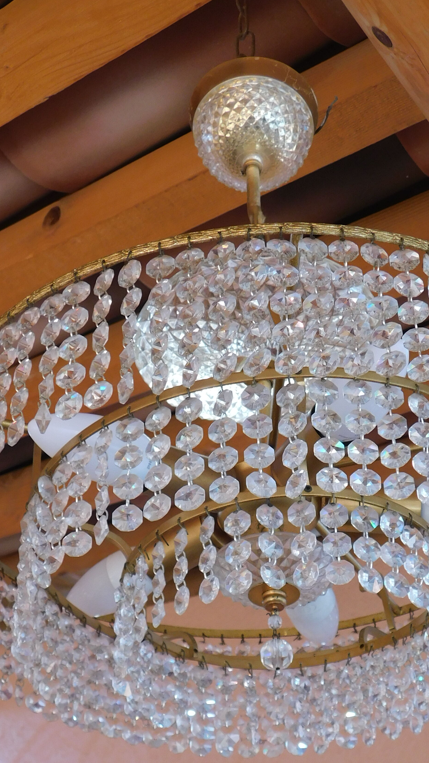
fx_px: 1112
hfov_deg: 21.8
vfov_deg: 37.3
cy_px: 532
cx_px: 274
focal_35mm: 55
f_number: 3.5
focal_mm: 6.3
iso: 125
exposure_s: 1/40
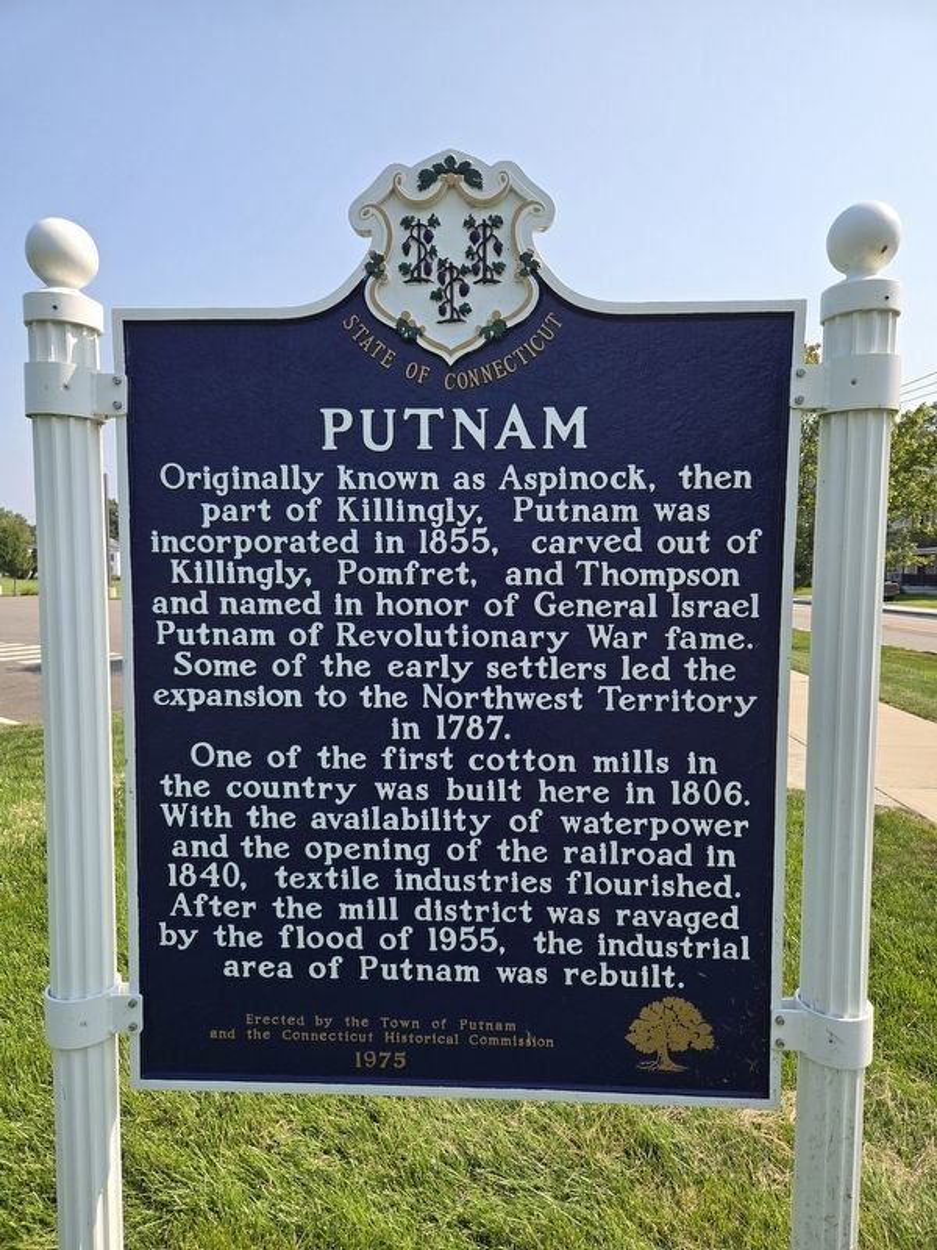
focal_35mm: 23
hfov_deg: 58.9
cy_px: 625
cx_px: 468
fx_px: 830
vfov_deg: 73.9
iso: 25
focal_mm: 5.4
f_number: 1.8
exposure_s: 1/1002
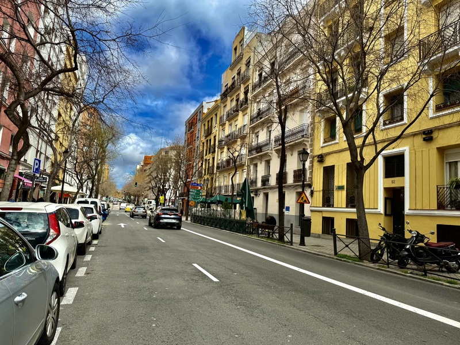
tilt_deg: +7.9
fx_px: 319
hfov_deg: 71.6
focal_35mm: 24
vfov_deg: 56.8
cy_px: 172
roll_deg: -4.4
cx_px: 230
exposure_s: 1/2703
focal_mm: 6.76
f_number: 1.78
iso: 80
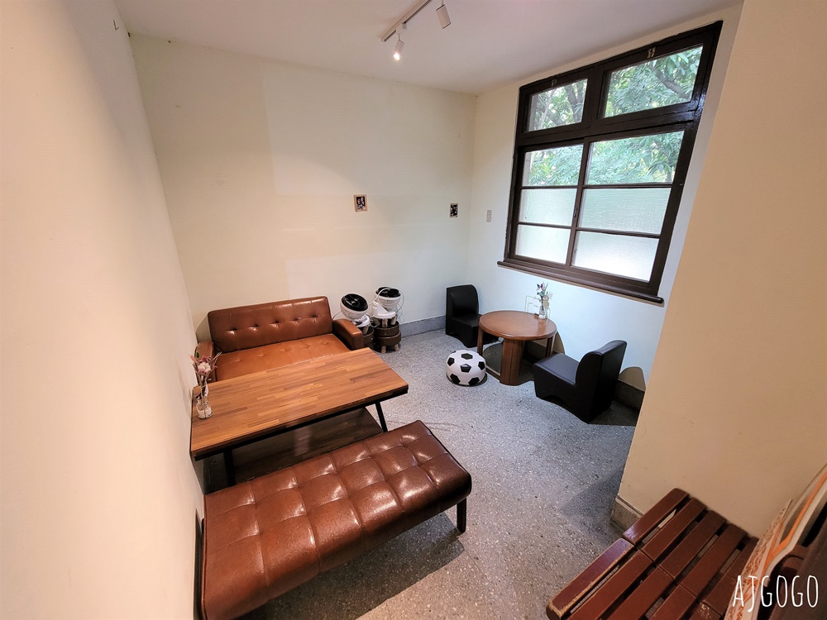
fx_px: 311
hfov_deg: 106.2
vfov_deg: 89.9
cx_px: 414
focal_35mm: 13
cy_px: 310
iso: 320
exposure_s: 1/39
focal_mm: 2.2
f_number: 2.2
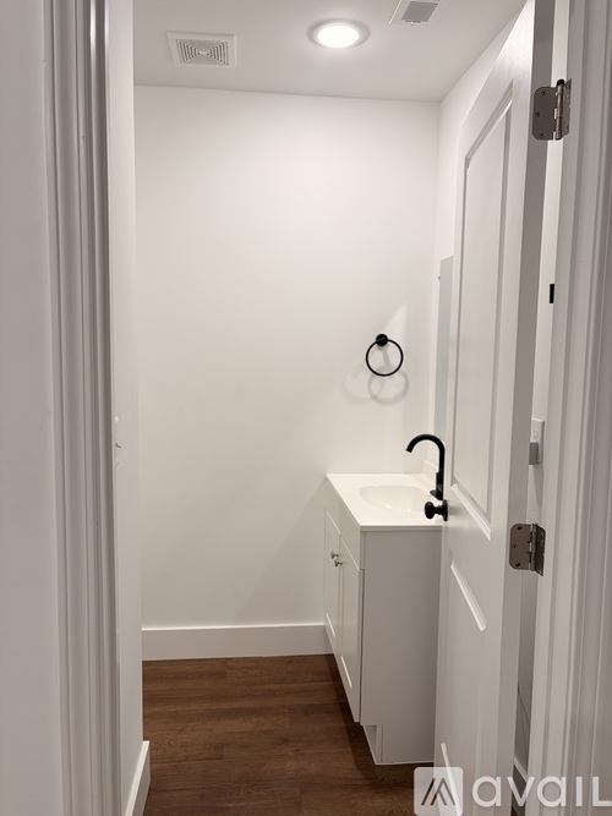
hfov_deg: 53.0
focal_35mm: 26
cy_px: 408
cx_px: 306
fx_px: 613
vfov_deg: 67.3
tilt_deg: -5.4
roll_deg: -1.0
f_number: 1.6
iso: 125
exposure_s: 1/120
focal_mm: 5.96
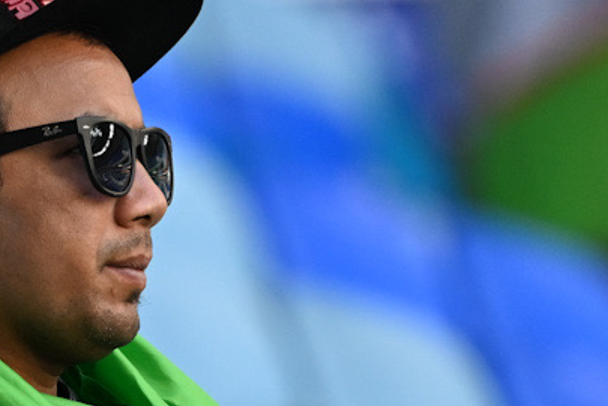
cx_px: 105
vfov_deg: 0.5
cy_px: 351
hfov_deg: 0.7
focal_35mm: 3037
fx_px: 51288
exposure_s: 1/1000
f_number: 4
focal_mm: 600
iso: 1250
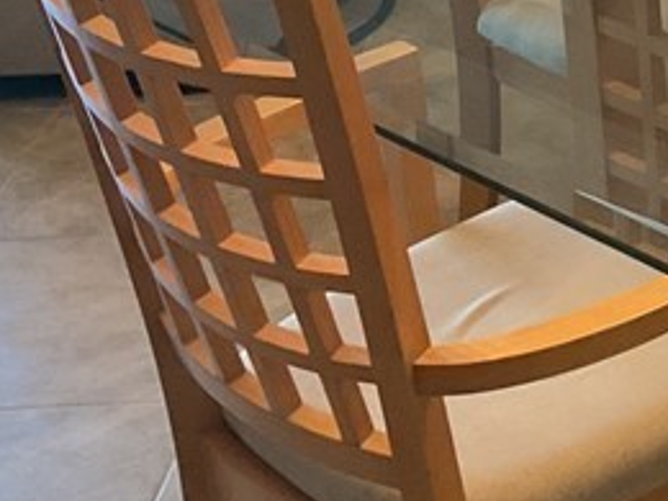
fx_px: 2200
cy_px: -87
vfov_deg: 12.7
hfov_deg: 15.9
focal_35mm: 114
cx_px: 981
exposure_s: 1/60
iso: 250
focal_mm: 3
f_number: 1.8
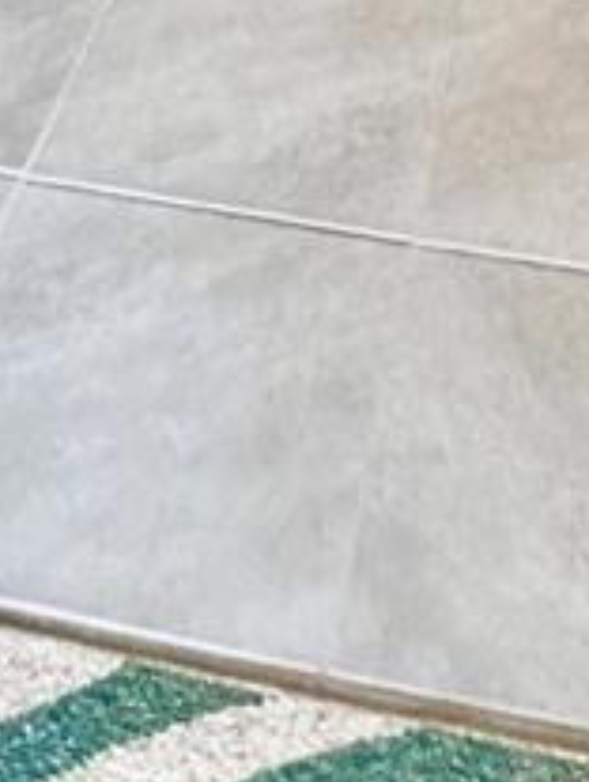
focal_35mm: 81
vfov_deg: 15.0
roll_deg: +2.5
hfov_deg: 18.3
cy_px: -1077
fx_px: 1832
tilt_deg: -3.6
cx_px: 306
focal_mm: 2.22
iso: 320
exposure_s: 1/120
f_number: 2.2
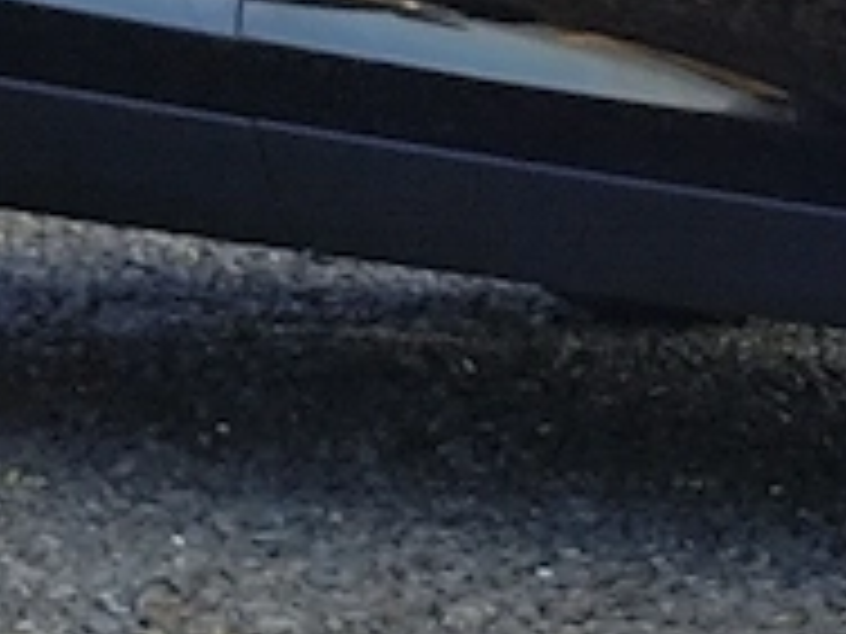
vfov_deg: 3.0
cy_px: -279
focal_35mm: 494
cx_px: 1143
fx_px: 12073
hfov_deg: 4.0
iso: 50
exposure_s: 1/245
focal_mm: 6.19
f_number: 1.65
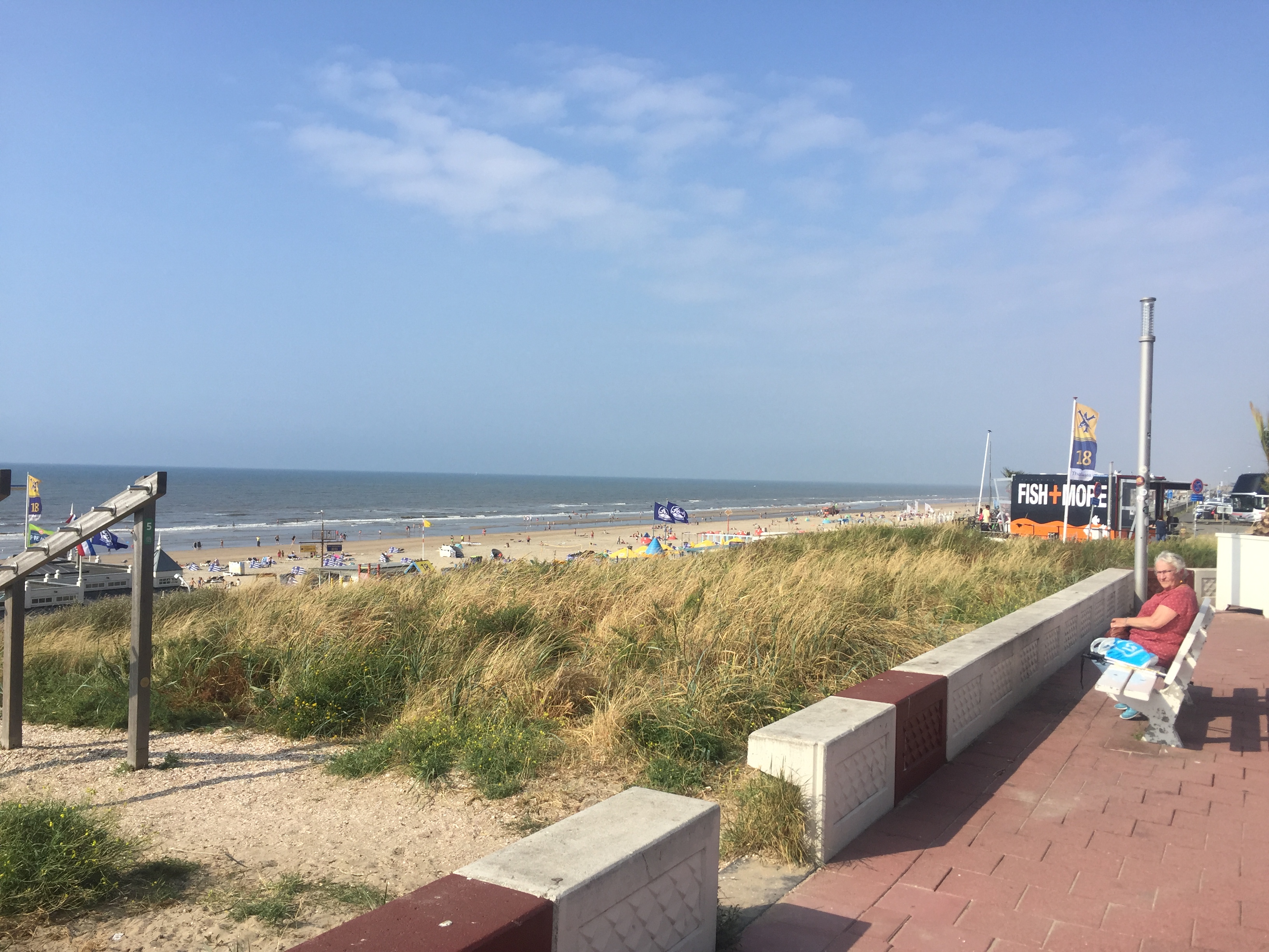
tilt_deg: +0.6
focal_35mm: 29
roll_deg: -2.5
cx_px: 634
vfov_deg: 48.2
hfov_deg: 61.7
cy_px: 476
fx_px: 1063
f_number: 2.2
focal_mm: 4.15
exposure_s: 1/2326
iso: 32
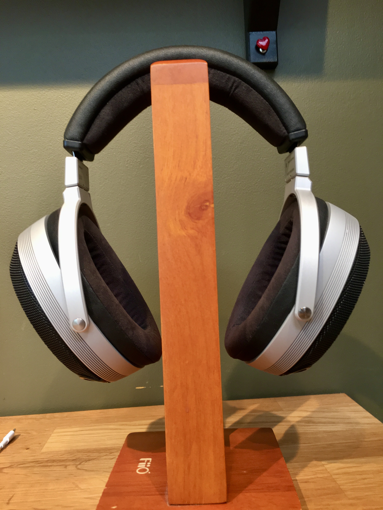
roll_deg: +3.2
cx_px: 192
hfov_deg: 48.2
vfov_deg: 61.7
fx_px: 428
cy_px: 255
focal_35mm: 29
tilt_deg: -0.4
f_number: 2.2
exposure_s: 1/30
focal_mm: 4.15
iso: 100
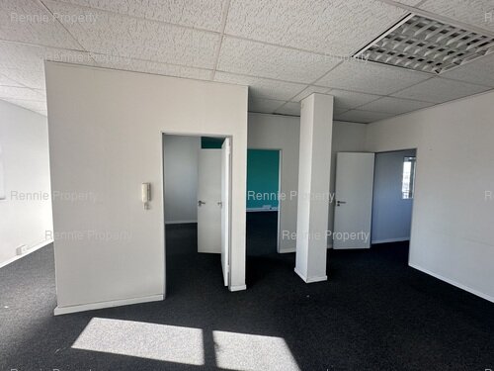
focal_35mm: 14
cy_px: 186
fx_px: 200
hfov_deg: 102.1
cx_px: 247
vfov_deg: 85.7
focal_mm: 2.22
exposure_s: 1/99
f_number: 2.2
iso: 64
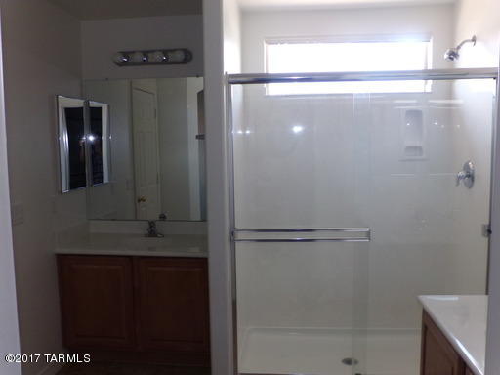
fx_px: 477
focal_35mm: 33
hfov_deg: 55.4
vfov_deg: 42.9
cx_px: 250
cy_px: 188
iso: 160
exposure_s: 1/56
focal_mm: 5.9
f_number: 3.4
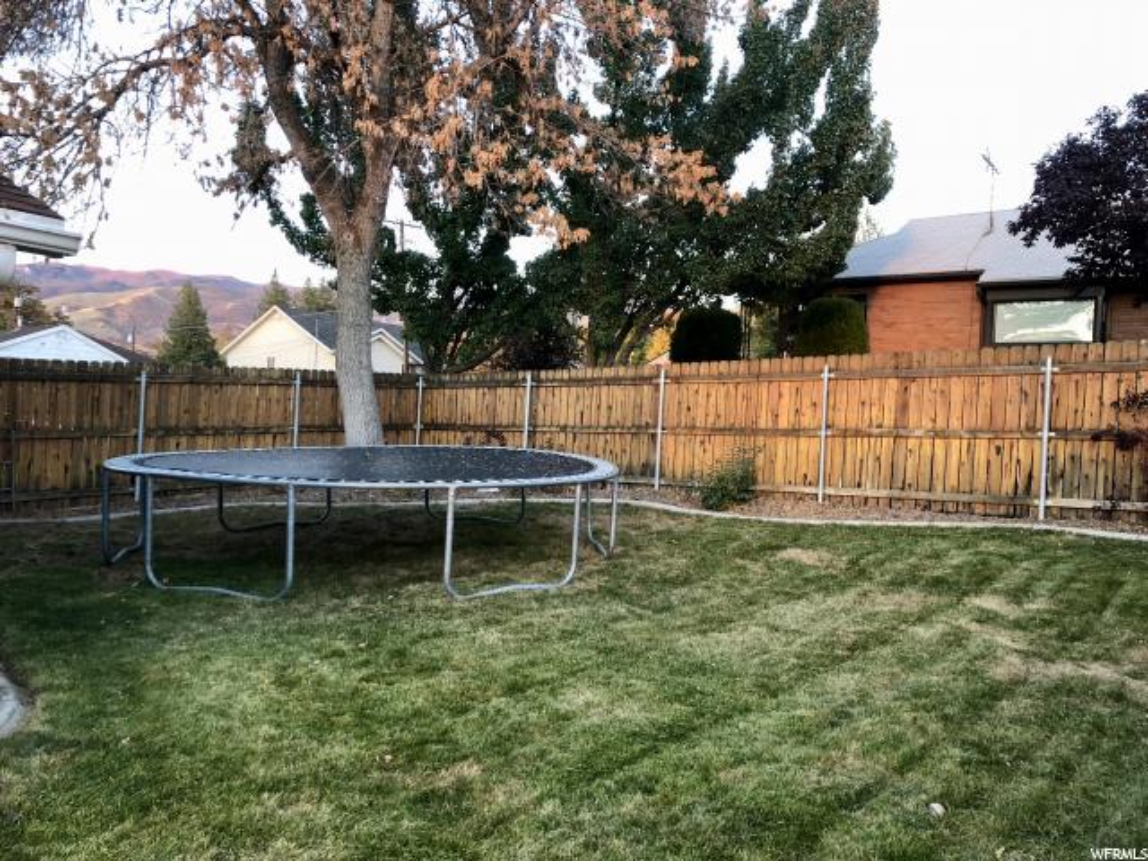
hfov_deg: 63.4
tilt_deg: +1.5
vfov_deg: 49.7
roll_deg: -2.5
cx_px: 574
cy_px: 430
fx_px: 929
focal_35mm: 28
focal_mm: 4
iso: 40
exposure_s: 1/24
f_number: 1.8
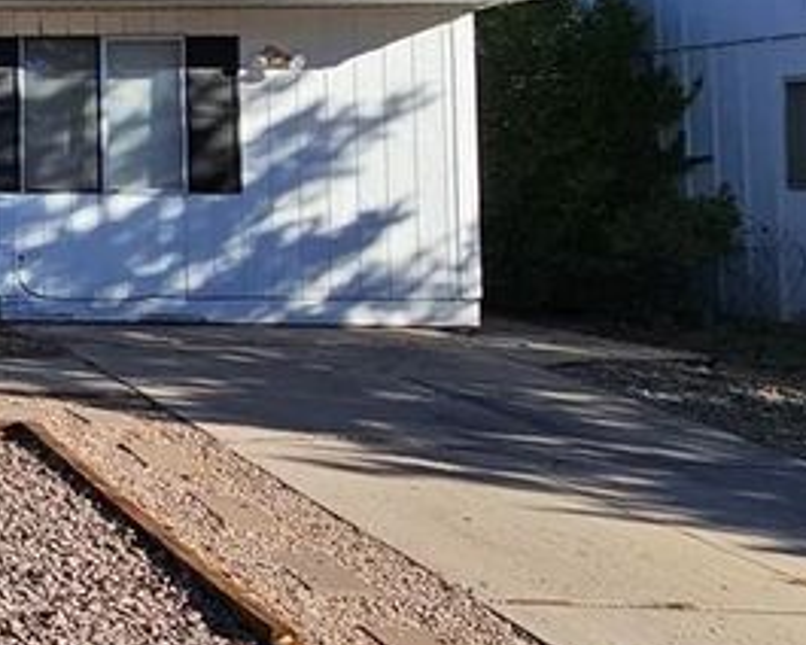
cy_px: 106
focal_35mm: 49
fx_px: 1169
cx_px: -538
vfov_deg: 29.9
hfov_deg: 24.3
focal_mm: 2.2
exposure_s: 1/1584
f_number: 2.2
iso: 50
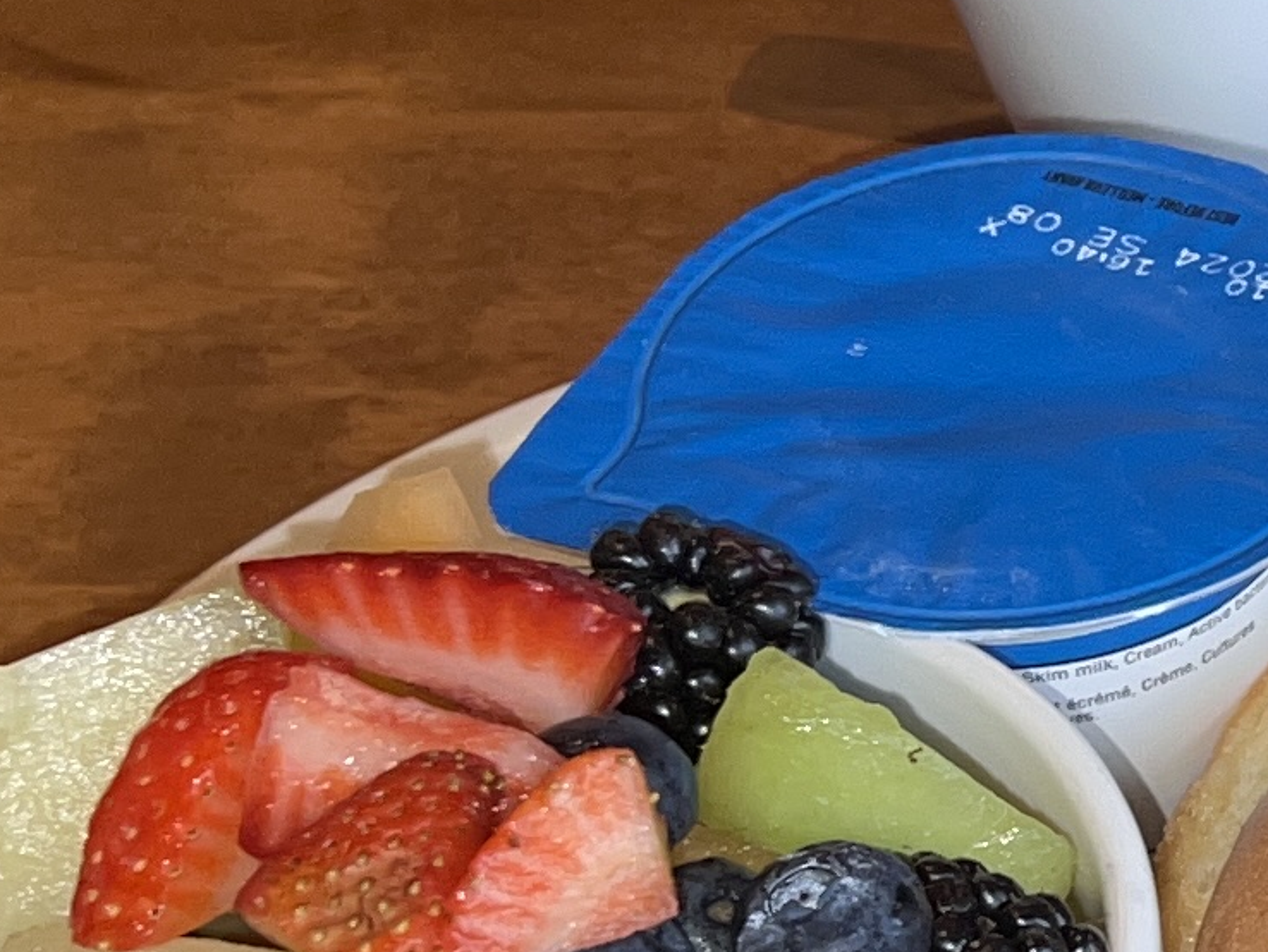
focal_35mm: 142
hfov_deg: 12.8
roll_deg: -0.6
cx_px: 2203
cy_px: 620
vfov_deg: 10.4
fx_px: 5203
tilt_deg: -44.6
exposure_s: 1/51
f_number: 1.5
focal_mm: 5.7
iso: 32
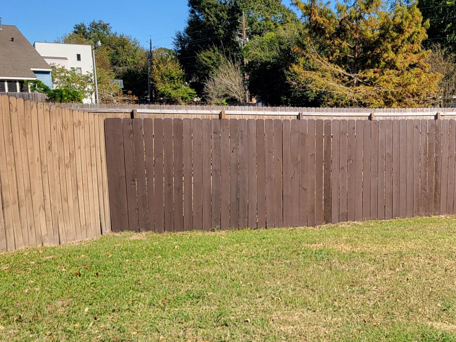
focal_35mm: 54
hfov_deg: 33.3
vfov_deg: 26.8
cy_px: 240
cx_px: 427
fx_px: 711
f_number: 1.8
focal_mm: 5.4
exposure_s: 1/1350
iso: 40
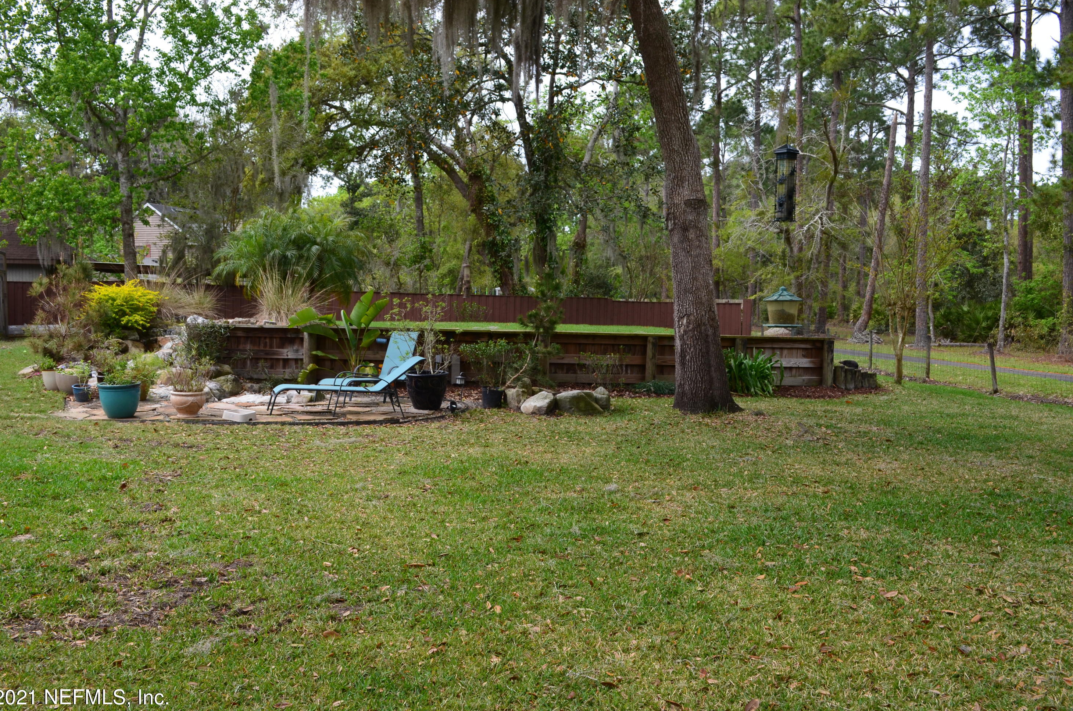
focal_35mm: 37
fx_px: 1100
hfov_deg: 52.0
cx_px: 527
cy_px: 364
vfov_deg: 35.8
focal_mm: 24
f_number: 10
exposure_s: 1/250
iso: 360
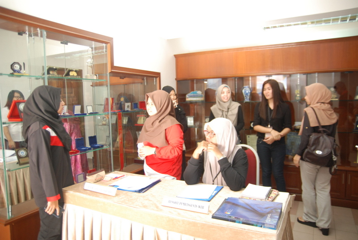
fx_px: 254
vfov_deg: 50.6
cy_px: 120
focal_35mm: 26
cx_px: 179
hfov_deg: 70.4
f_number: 8
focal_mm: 17
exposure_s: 1/125
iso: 500
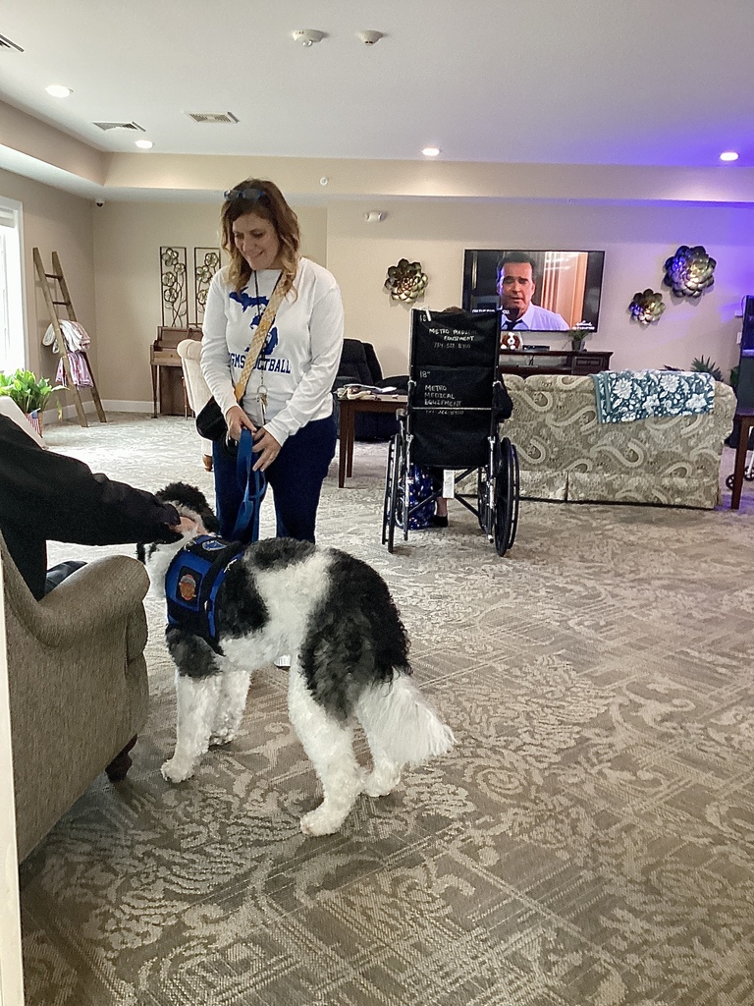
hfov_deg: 45.4
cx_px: 377
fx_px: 900
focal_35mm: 31
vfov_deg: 58.4
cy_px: 503
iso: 320
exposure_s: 1/60
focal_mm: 3.3
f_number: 2.4
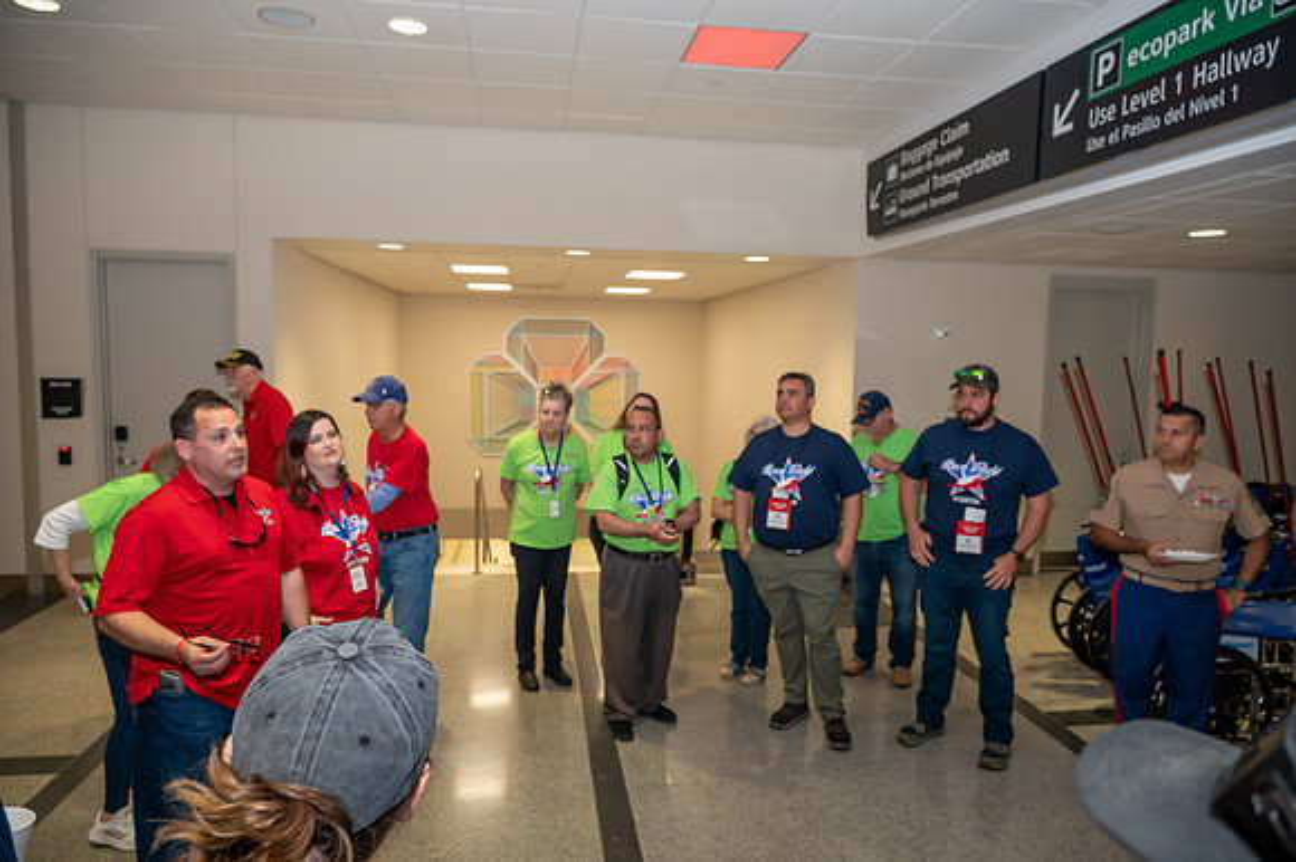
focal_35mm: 24
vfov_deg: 53.1
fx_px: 863
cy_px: 431
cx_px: 648
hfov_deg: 73.8
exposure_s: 1/160
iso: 2500
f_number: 5
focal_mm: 24
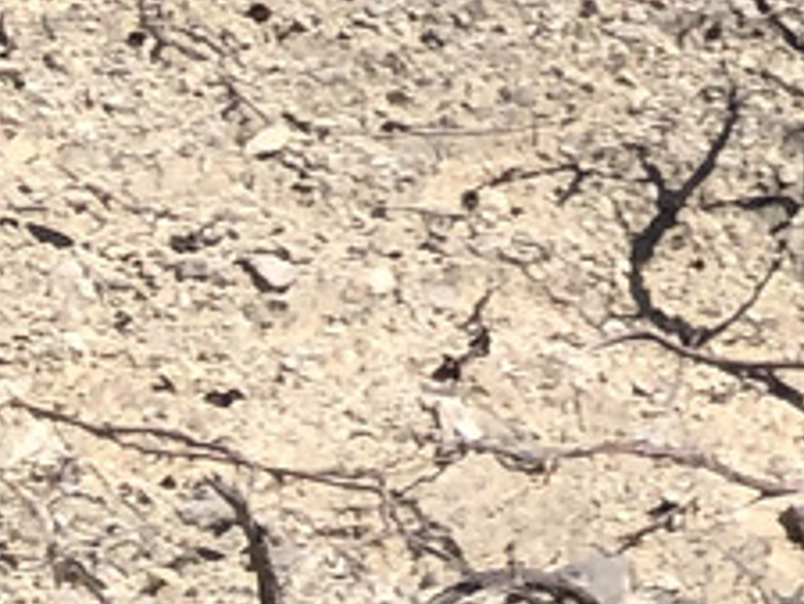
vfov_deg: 6.7
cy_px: -1269
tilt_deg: -10.9
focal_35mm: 199
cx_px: 2623
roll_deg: +1.1
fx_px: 4624
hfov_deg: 8.1
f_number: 1.8
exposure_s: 1/4000
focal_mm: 4
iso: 20
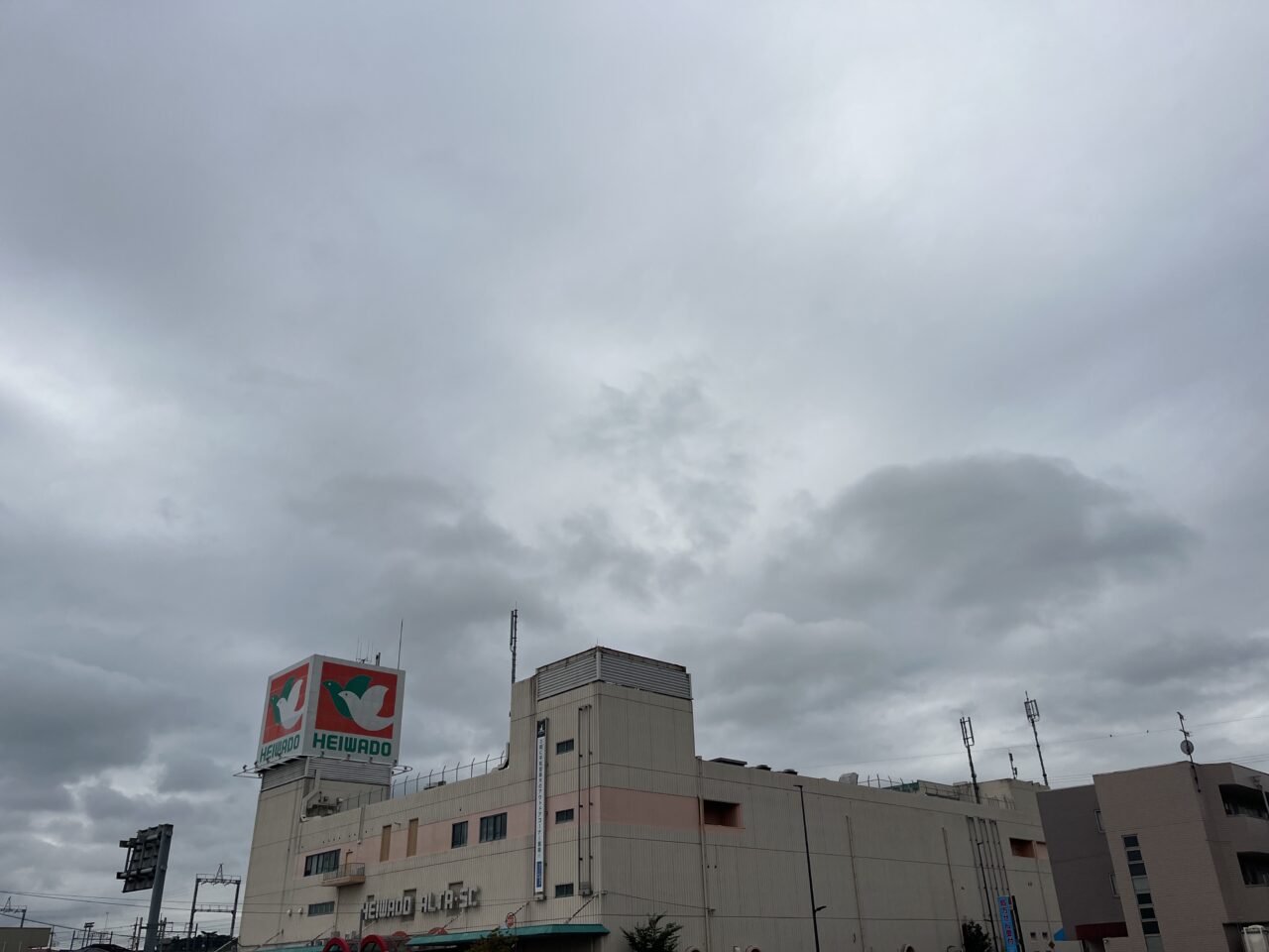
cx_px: 634
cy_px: 476
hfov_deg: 67.3
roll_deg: +2.9
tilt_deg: +23.4
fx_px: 953
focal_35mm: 26
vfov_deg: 53.1
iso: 50
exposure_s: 1/9091
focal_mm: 5.1
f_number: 1.6
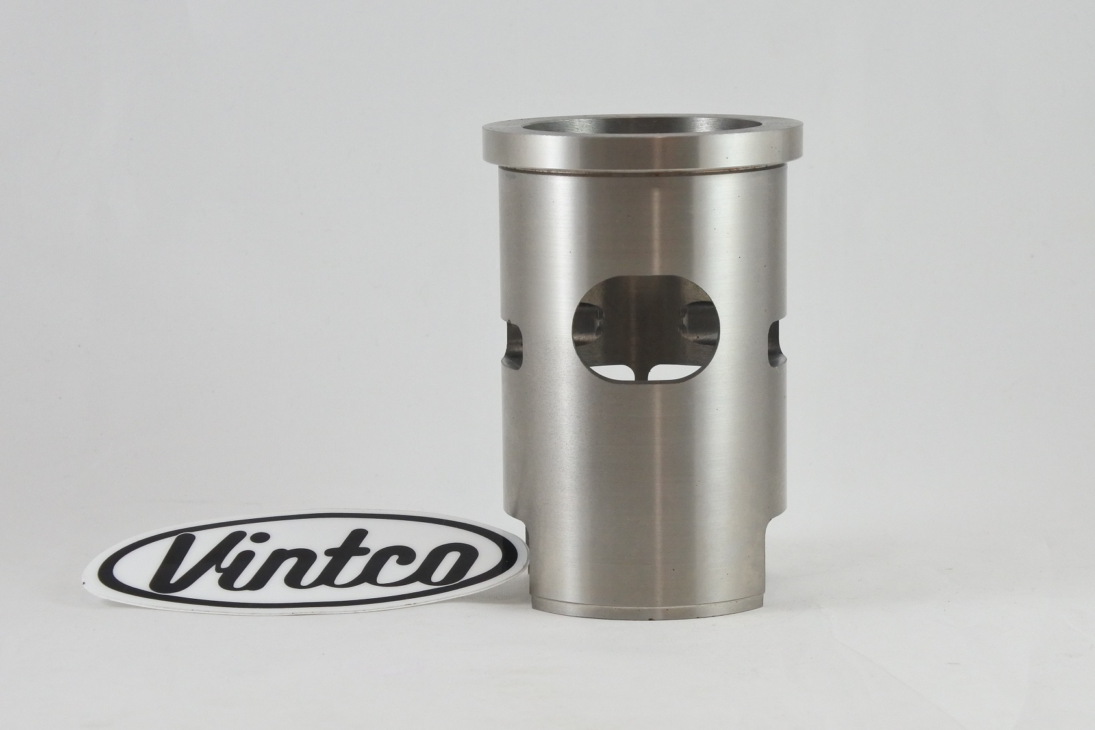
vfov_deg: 20.0
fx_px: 2068
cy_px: 365
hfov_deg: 29.7
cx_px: 548
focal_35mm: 68
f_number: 5.3
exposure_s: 1/125
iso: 560
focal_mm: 25.2
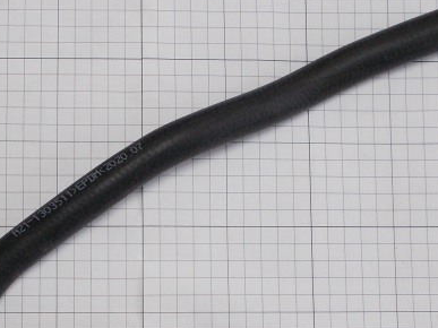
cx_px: 128
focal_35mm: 43
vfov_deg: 33.0
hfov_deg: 42.9
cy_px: 240
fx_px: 544
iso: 125
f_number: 3.2
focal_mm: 4.6
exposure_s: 1/25
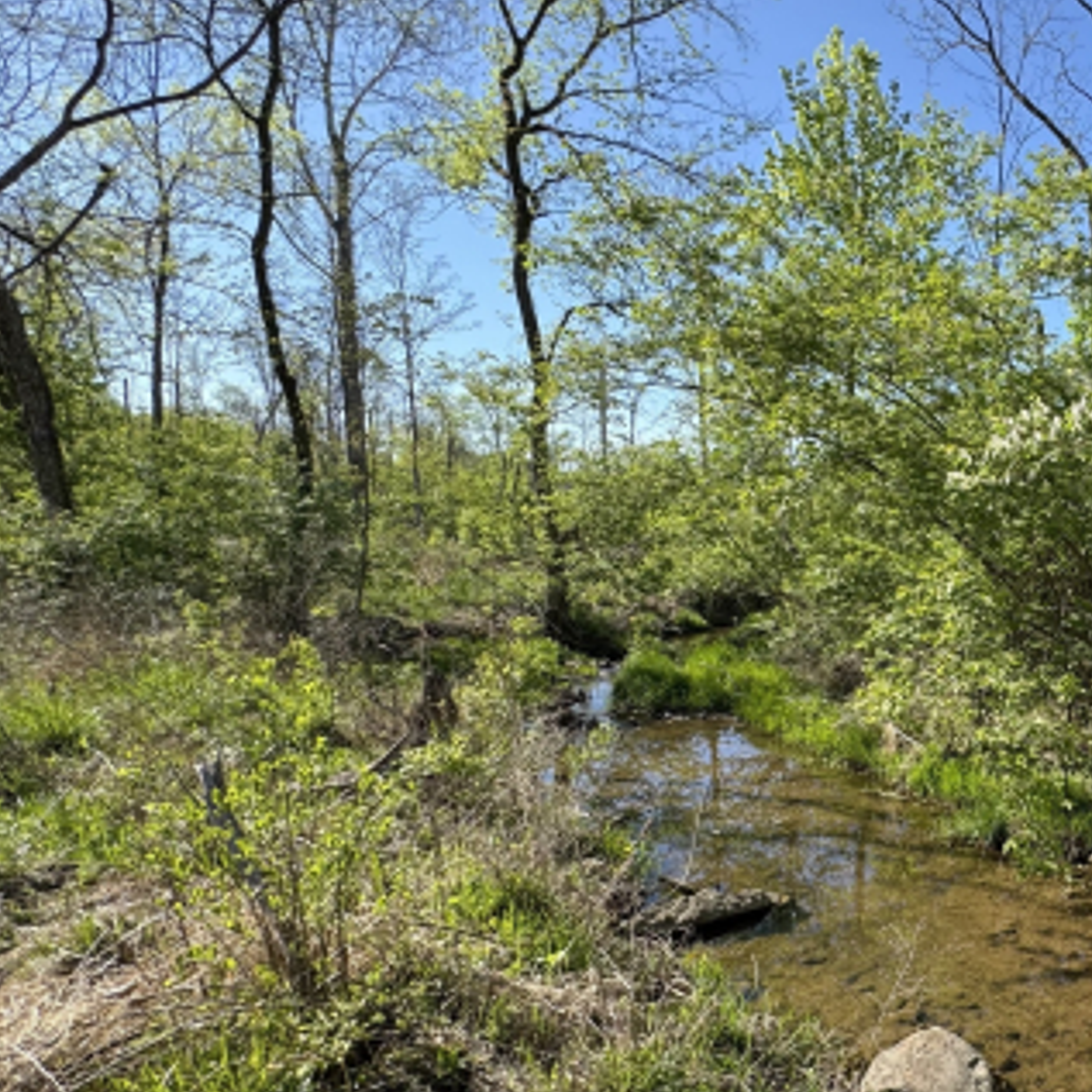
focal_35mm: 26
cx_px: 1073
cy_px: 617
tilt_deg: -5.5
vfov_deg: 60.7
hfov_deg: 50.3
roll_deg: -0.4
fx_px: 928
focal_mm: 2.22
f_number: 2.2
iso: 40
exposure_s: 1/565
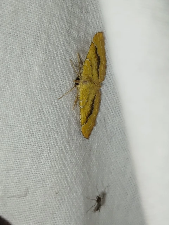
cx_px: 84
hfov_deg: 21.3
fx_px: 449
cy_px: 112
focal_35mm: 69
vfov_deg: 28.2
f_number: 1.7
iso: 50
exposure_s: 1/50
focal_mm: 5.31
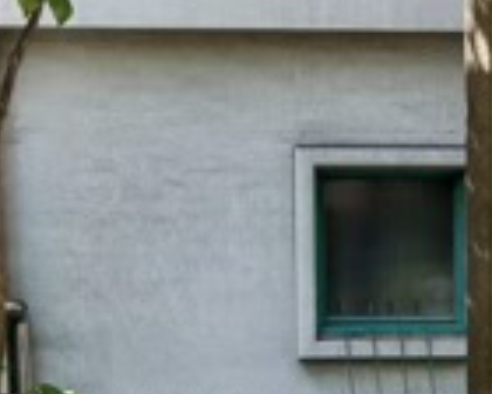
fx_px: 1849
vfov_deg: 11.7
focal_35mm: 127
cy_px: 575
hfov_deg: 15.0
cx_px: 415
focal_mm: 5.96
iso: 50
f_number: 1.6
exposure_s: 1/248
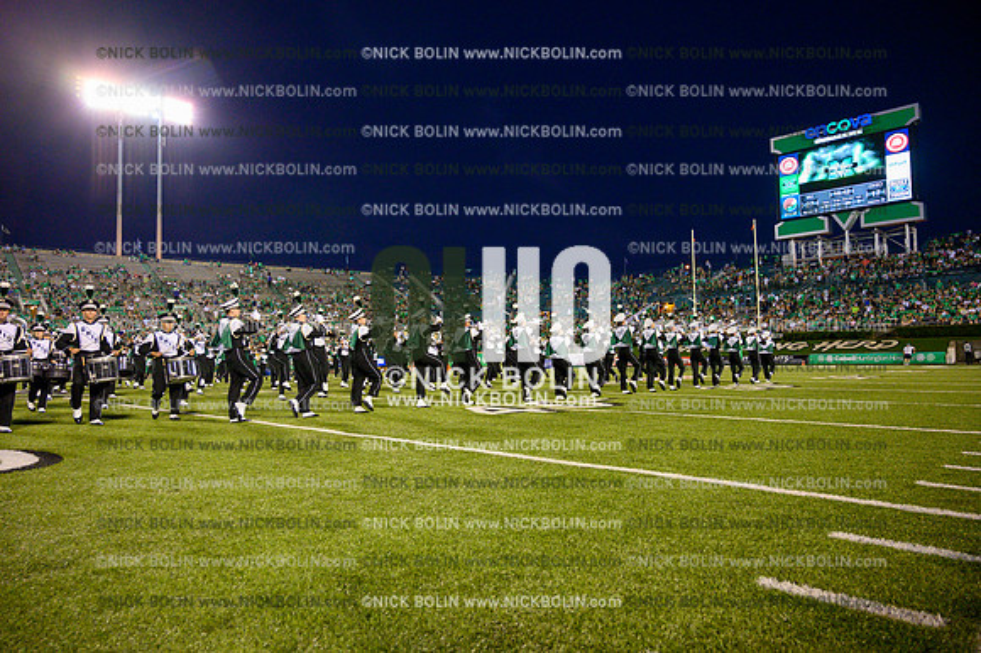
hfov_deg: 73.8
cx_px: 490
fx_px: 654
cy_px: 326
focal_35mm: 24
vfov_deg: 53.1
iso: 5000
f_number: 4
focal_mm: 24
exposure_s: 1/500
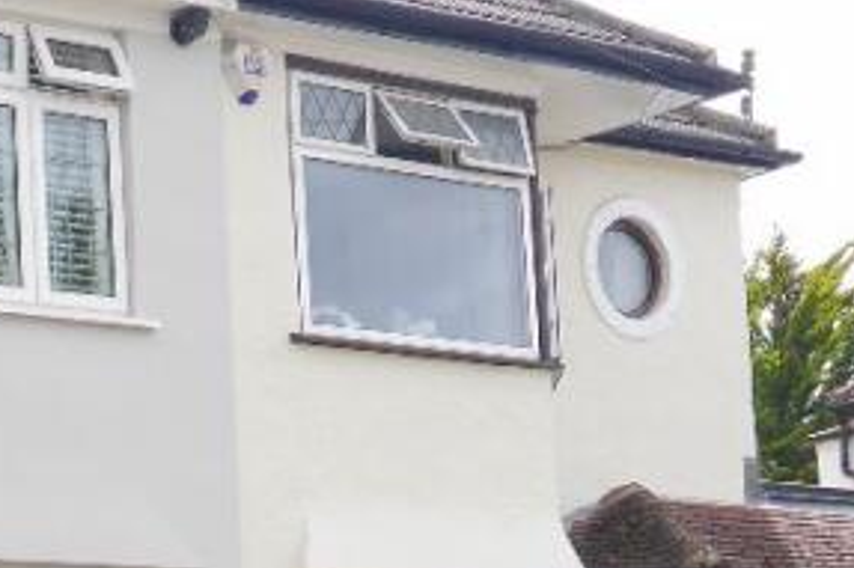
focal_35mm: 119
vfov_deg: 11.2
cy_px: 712
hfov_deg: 16.0
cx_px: -378
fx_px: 2821
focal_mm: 16
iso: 160
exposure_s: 1/160
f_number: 9
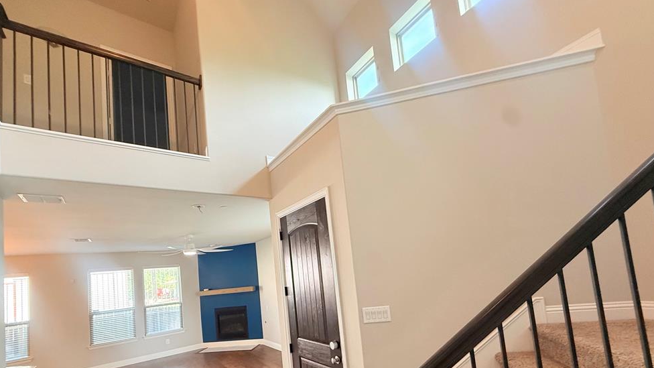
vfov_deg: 64.9
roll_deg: +5.6
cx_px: 318
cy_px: 253
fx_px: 277
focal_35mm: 16
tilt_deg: +5.0
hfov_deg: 99.3
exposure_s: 1/120
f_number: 2.2
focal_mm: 2.22
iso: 400
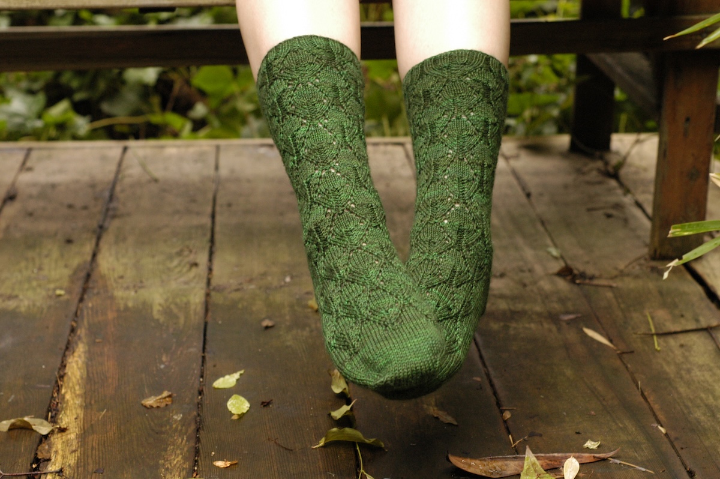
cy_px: 240
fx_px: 1499
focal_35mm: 75
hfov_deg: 27.0
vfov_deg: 18.2
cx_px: 360
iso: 800
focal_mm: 50
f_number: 4.8
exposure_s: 1/60
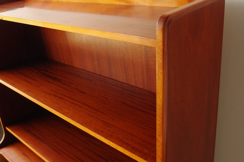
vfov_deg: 36.9
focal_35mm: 36
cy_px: 81
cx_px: 122
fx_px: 244
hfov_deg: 53.1
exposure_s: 1/60
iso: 800
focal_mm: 24.38
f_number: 8
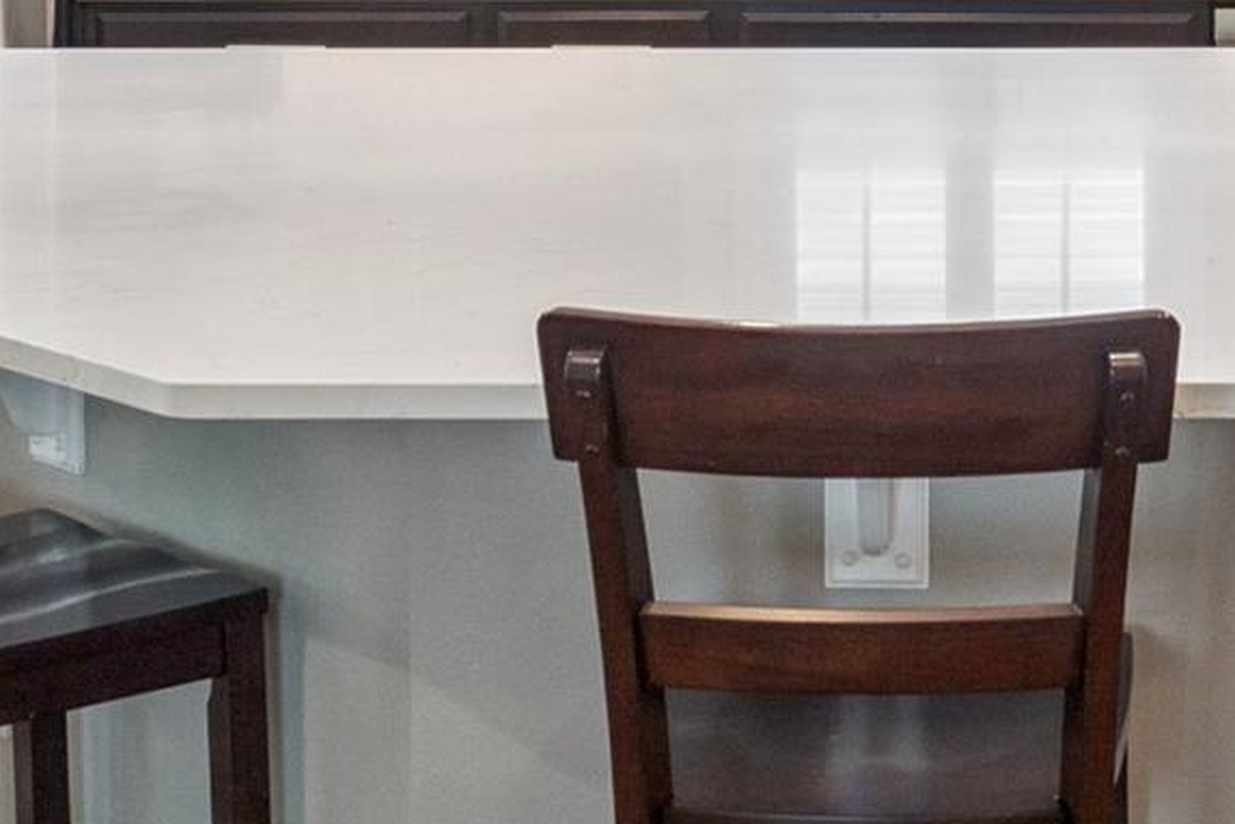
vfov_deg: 13.8
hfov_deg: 21.2
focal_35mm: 95
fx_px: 3259
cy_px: -255
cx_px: 981
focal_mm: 22.9
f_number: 10
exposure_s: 1/40
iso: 800
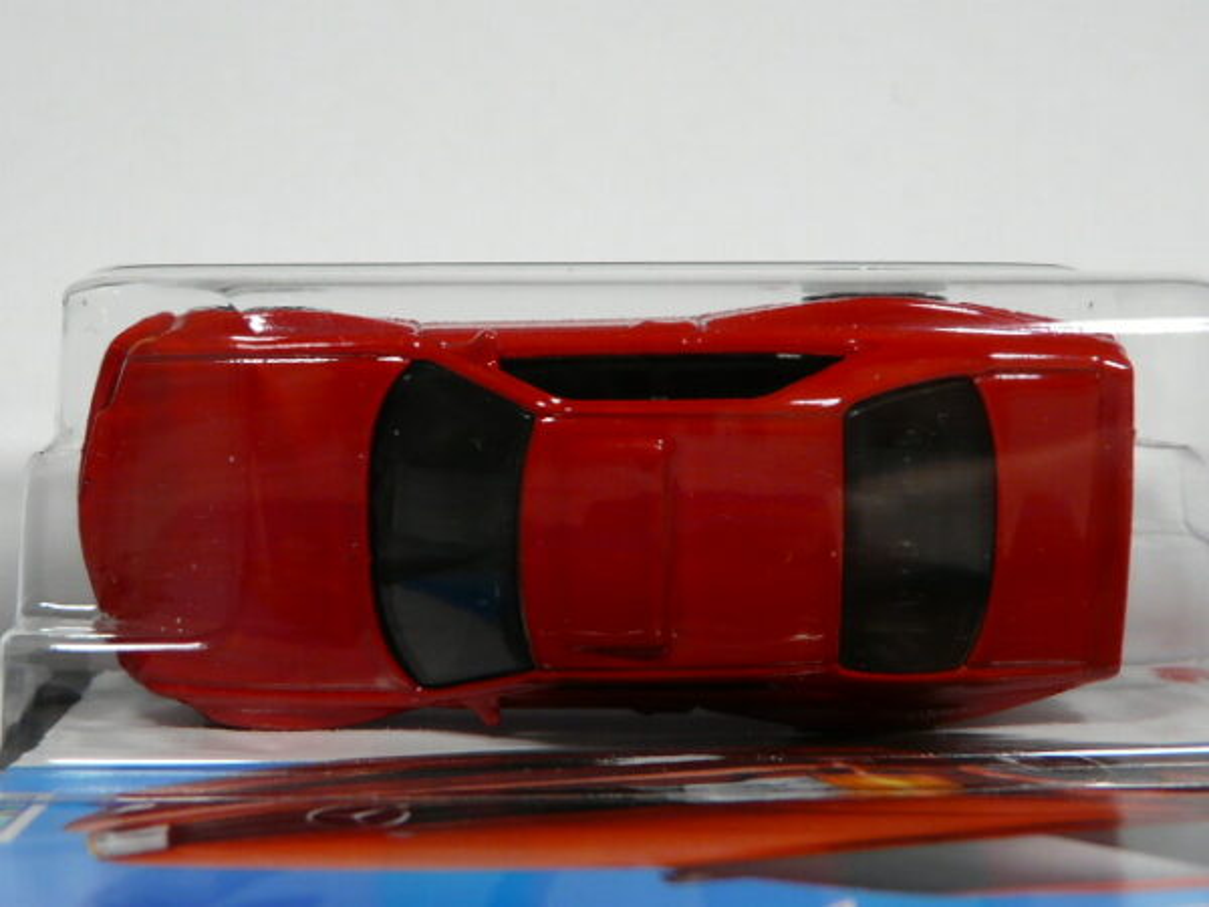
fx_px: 2445
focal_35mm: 70
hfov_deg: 27.8
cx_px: 604
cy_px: 454
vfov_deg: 21.0
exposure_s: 1/80
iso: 100
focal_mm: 7.2
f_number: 3.2
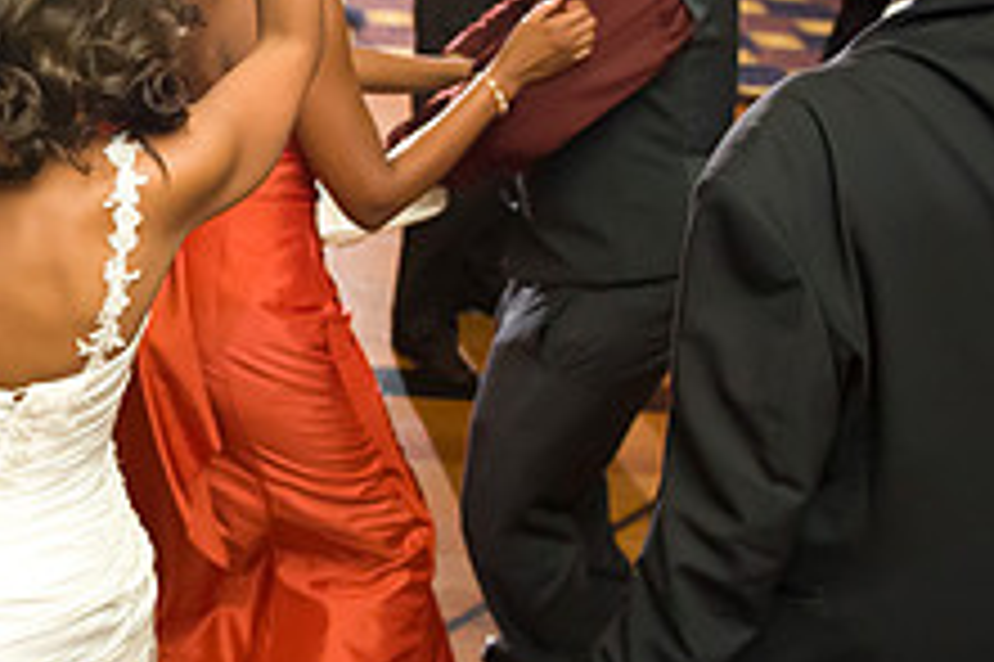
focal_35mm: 63
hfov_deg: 30.1
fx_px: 1738
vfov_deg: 21.5
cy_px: 333
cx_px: 40
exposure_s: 1/125
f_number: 3.2
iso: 3200
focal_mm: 24
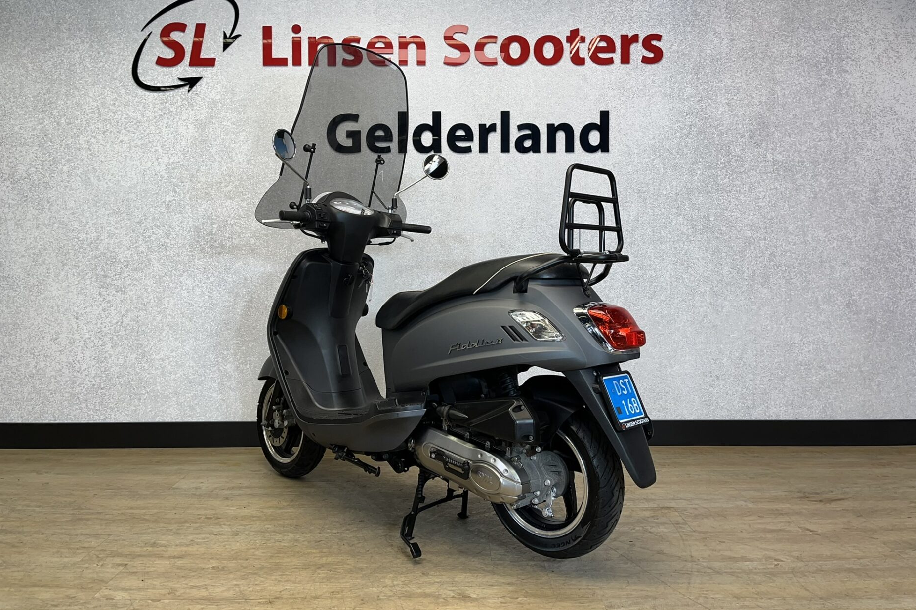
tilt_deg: -0.6
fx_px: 712
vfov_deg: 46.3
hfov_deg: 65.5
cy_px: 276
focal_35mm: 28
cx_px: 449
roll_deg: +0.3
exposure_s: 1/102
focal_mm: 5.1
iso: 32
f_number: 1.6
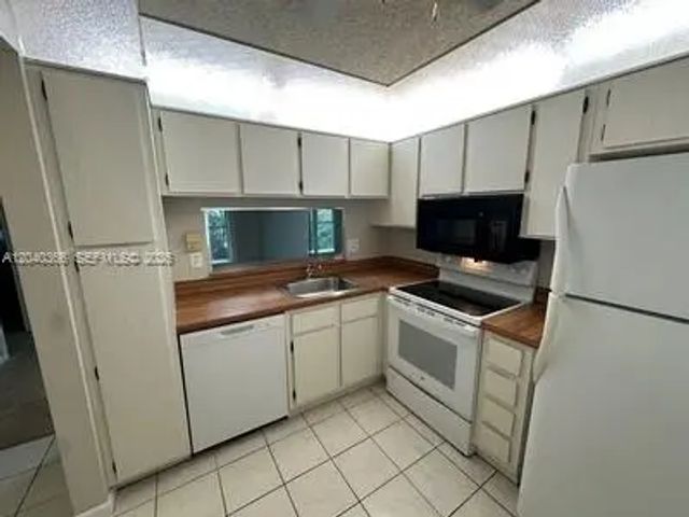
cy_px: 258
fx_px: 279
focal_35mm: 14
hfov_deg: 102.1
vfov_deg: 85.7
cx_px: 344
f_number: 2.2
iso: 125
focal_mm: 2.22
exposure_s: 1/120
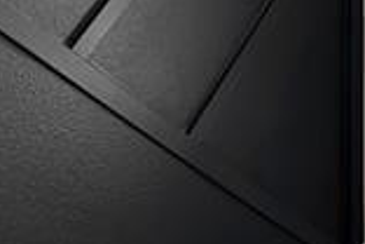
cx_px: 559
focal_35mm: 79
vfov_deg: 14.8
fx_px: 801
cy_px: -215
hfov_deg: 21.3
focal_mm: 12
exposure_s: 1/10
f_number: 9
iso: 640
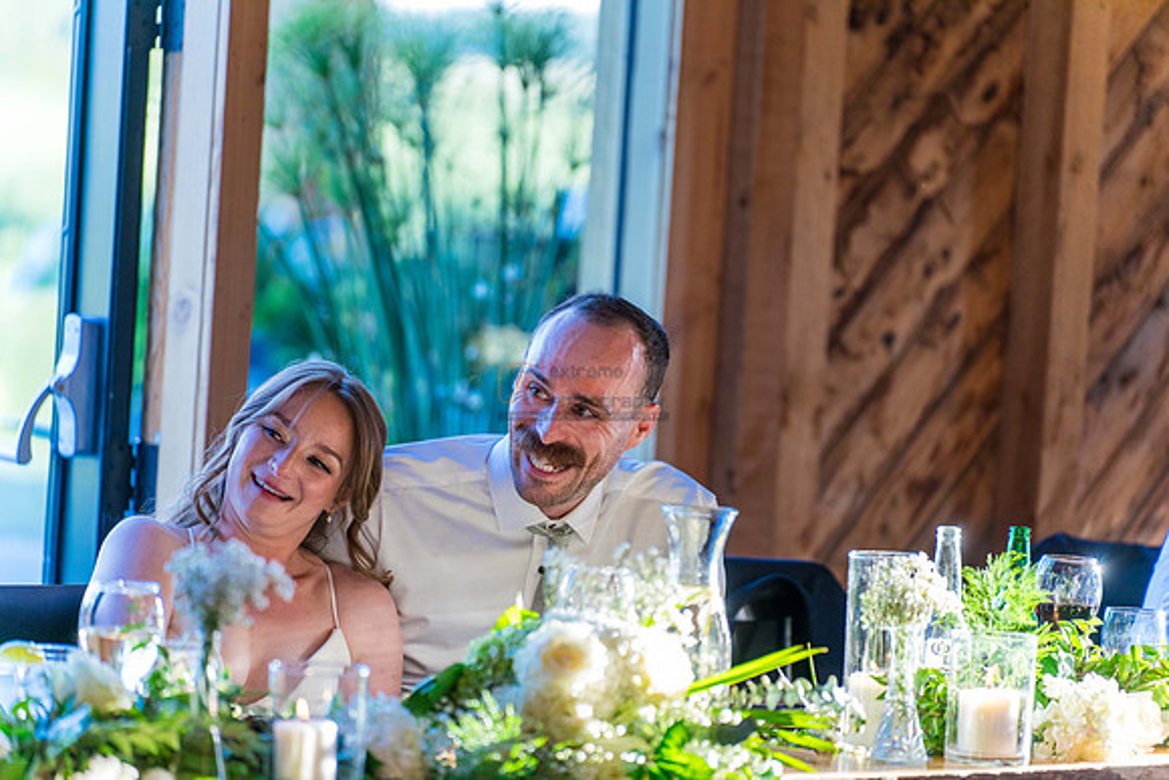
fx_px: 4872
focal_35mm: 150
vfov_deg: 9.2
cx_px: 584
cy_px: 390
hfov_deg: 13.7
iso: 1000
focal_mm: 150
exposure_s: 1/400
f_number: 2.8
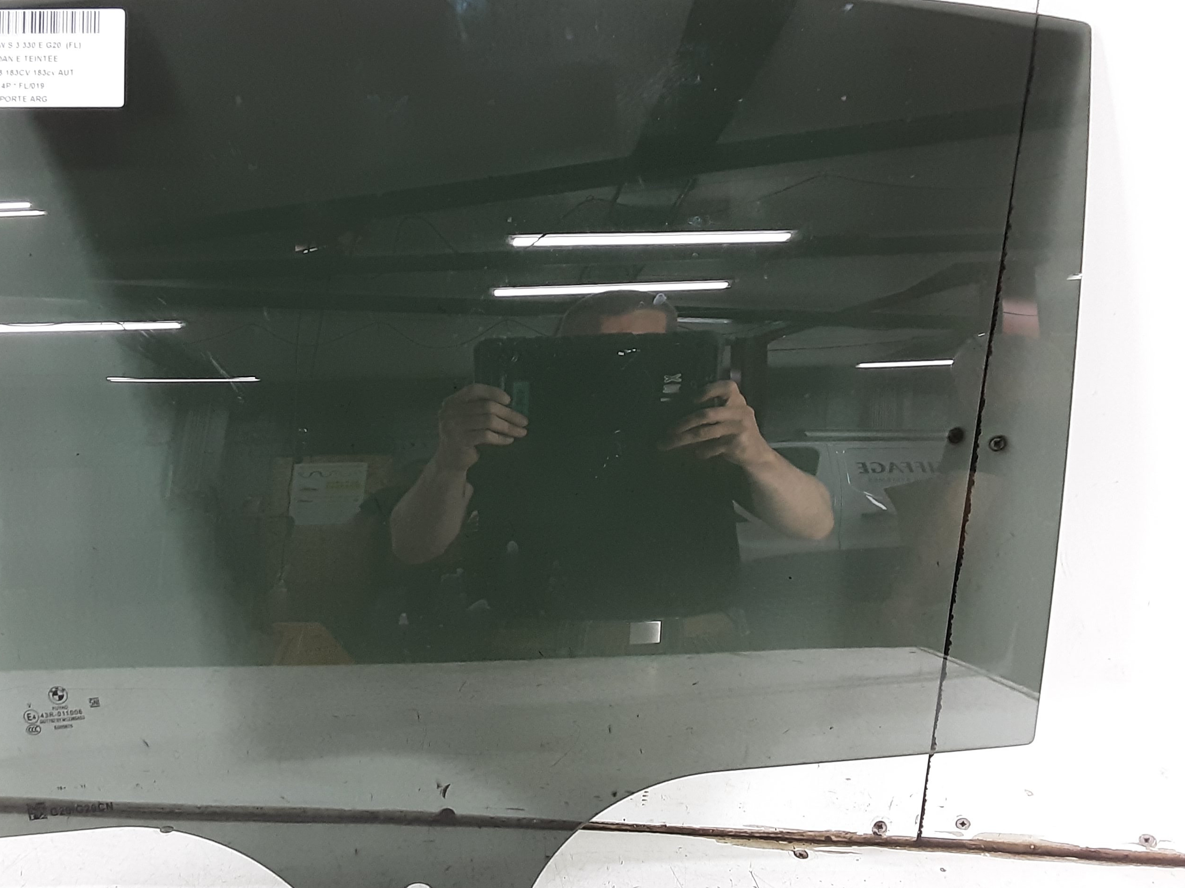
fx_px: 1198
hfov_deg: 52.2
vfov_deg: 40.7
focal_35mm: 35
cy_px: 438
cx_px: 469
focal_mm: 2.91
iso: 200
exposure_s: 1/25
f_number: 1.9
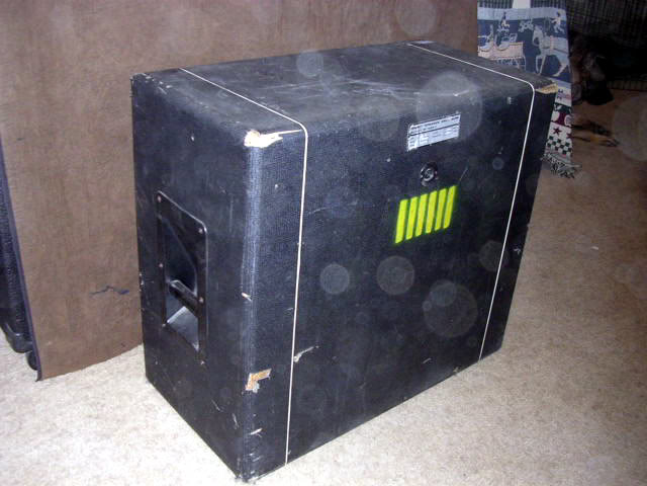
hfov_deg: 49.0
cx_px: 324
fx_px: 710
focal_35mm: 38
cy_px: 243
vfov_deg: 37.7
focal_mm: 5.8
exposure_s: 1/60.1
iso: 400
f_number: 2.8
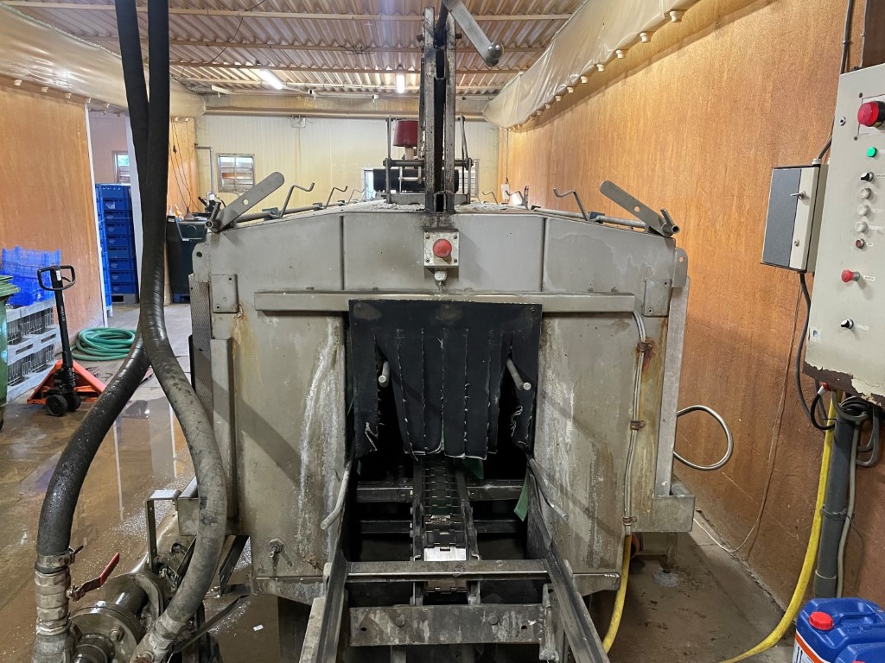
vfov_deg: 53.1
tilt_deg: -12.5
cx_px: 442
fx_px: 665
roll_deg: -0.9
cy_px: 332
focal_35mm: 26
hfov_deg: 67.3
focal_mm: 4.2
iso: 400
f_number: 1.6
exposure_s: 1/50
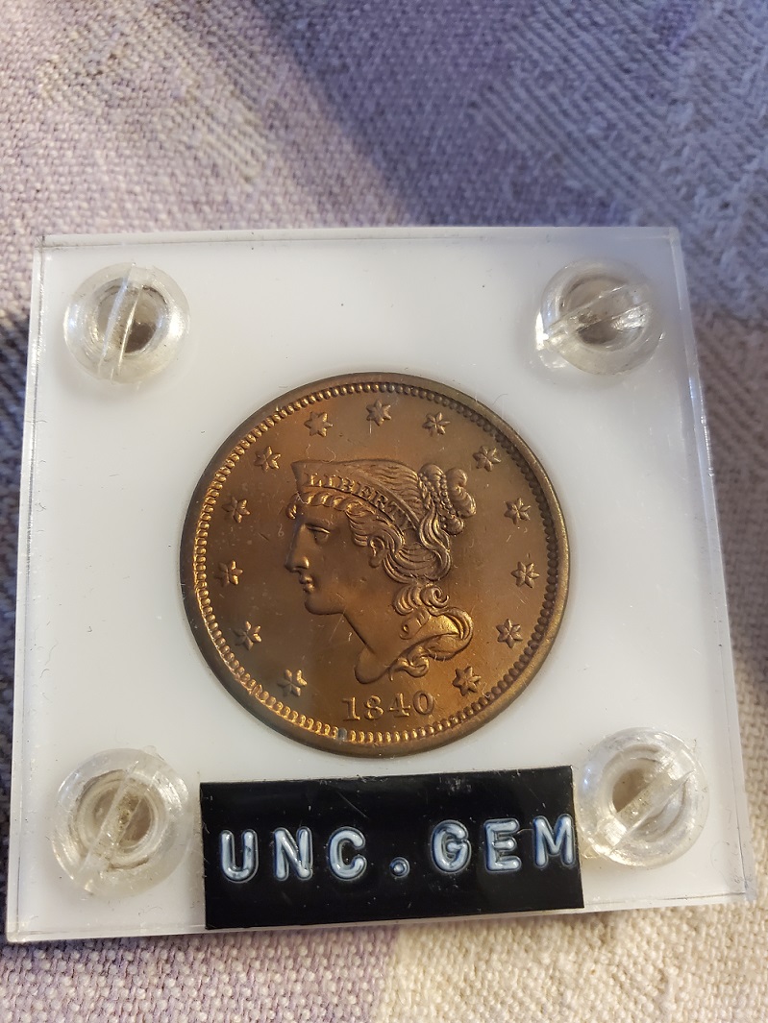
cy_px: 512
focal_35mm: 26
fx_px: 769
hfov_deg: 53.1
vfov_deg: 67.3
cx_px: 384
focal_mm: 4.3
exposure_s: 1/40
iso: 400
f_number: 2.4
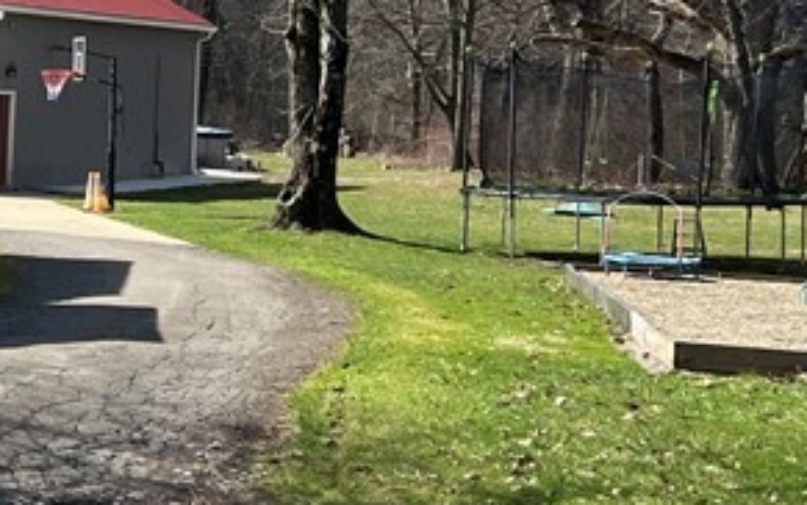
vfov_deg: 13.4
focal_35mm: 97
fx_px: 2134
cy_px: 125
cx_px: -391
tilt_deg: -1.7
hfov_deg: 18.9
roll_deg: -1.8
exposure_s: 1/3571
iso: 50
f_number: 1.5
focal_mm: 5.7
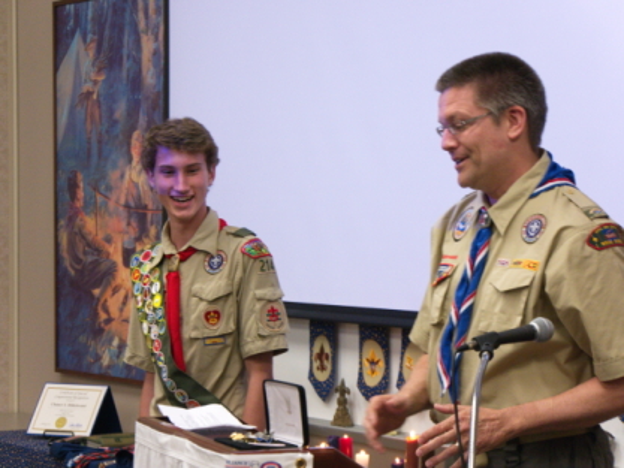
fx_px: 1983
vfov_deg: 13.5
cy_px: 234
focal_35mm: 110
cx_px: 312
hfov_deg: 17.9
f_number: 5.1
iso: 3200
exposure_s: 1/100
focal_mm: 55
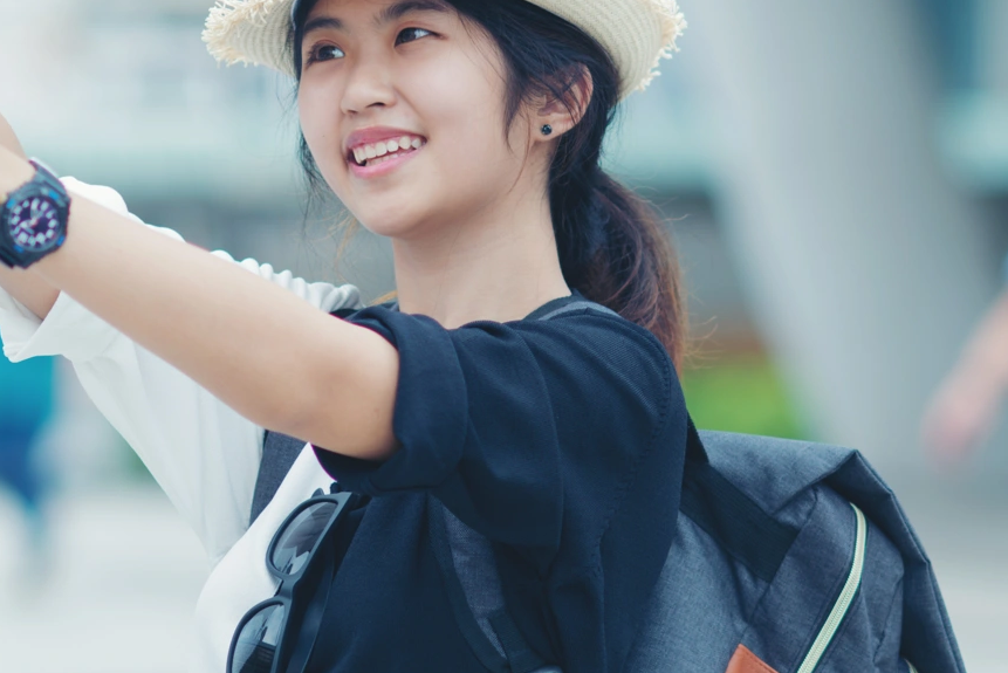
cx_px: 245
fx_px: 8432
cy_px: 354
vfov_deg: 4.6
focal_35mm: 301
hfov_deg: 6.8
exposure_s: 1/400
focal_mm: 135
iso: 100
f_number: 3.2
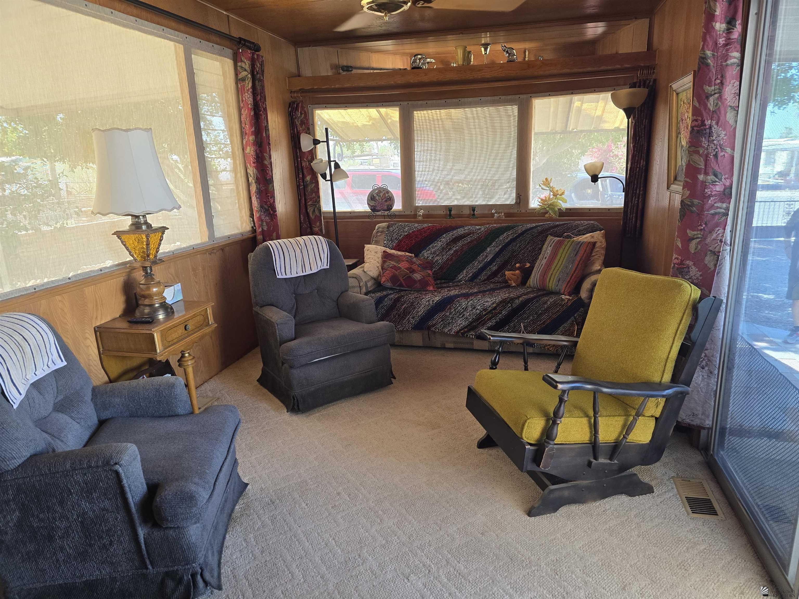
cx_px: 400
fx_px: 531
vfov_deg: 58.9
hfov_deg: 73.9
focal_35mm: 23
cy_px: 300
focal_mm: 6.3
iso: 160
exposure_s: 1/120
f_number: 1.7
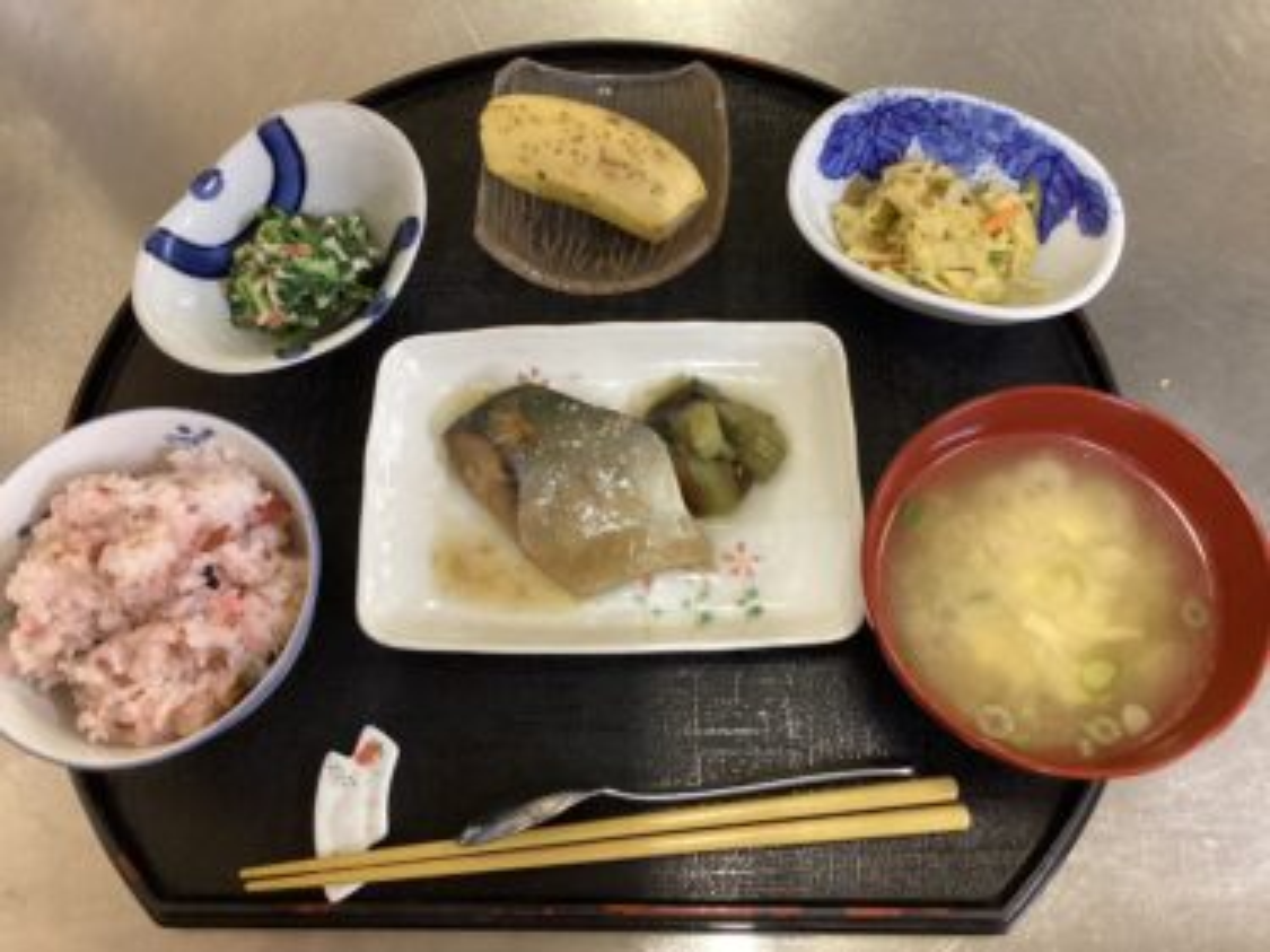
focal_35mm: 31
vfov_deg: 45.4
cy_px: 476
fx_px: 1137
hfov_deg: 58.4
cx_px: 635
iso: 320
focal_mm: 3.3
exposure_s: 1/50
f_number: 2.4
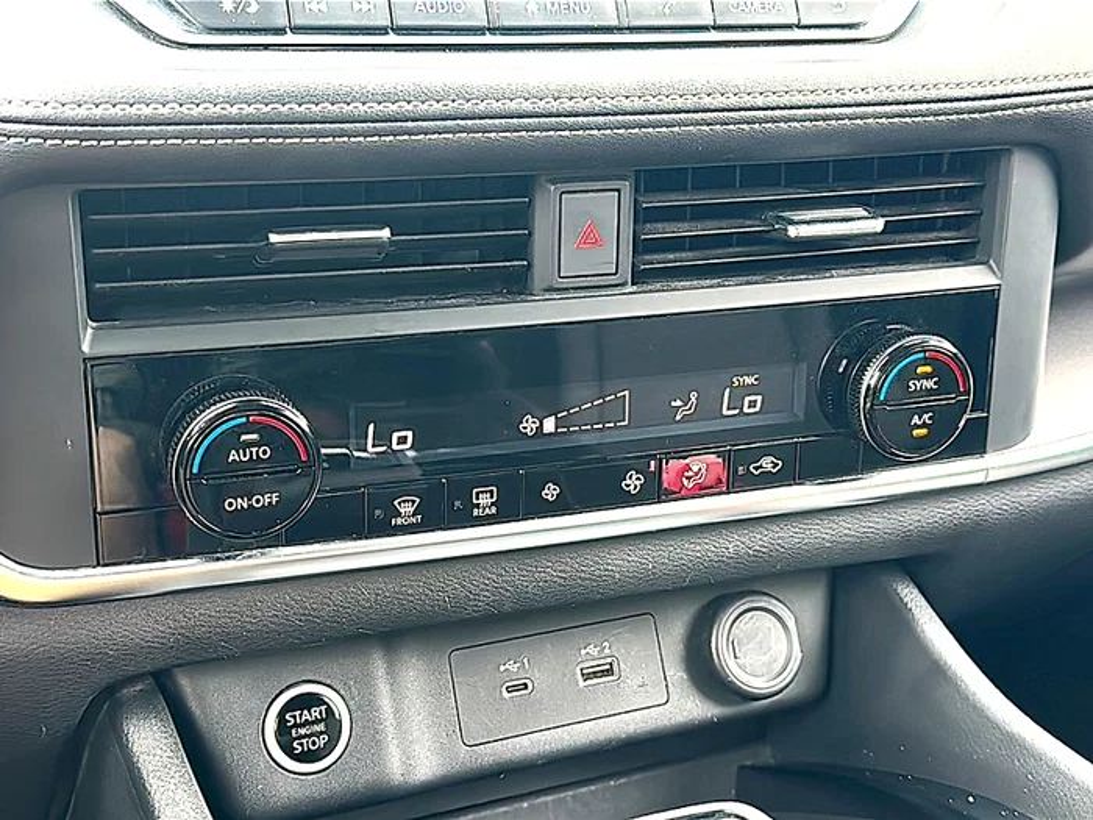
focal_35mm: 41
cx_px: 546
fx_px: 1295
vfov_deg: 35.1
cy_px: 410
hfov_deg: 45.8
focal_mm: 6.86
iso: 125
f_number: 1.78
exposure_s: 1/83
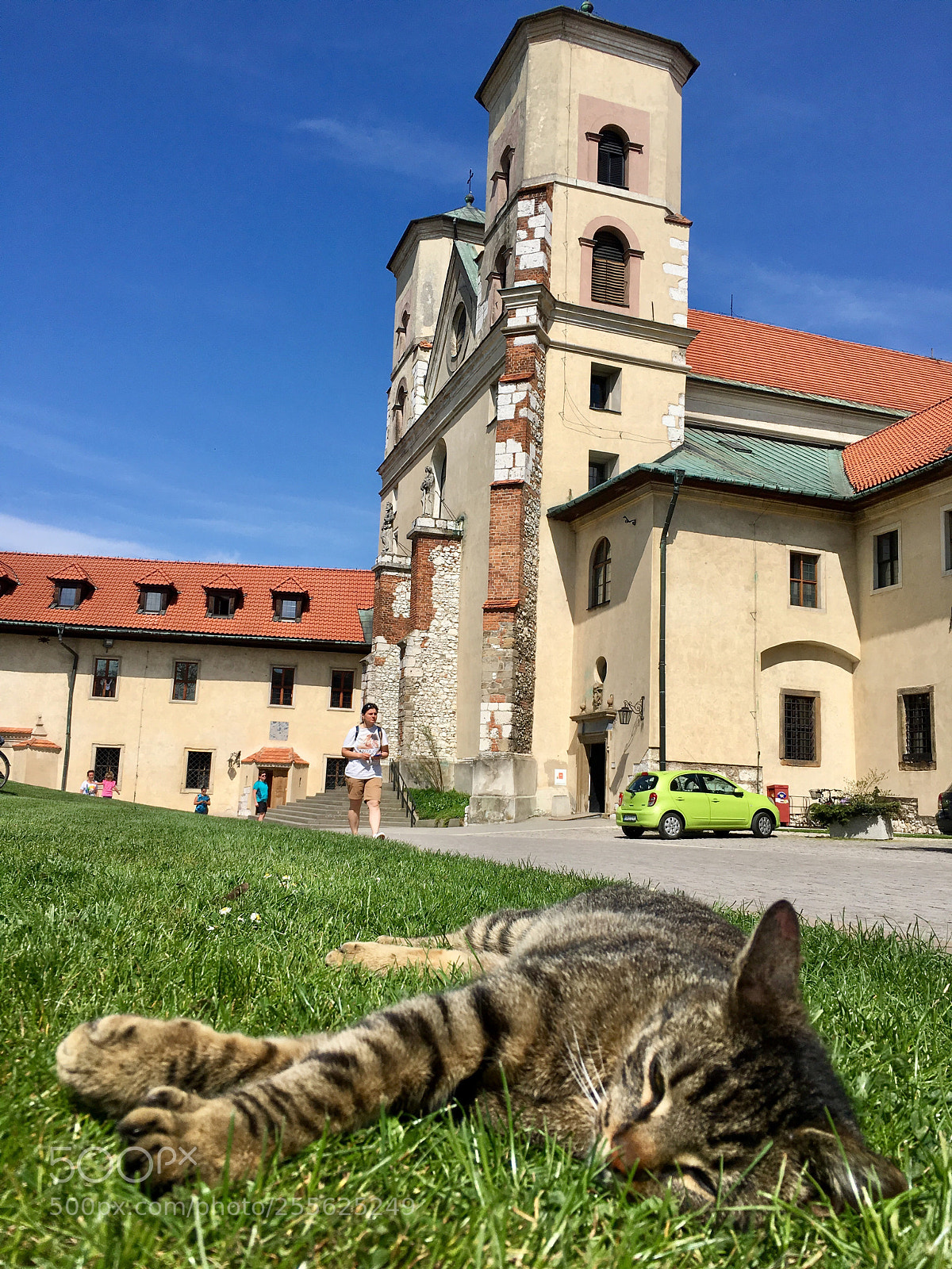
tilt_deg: +10.0
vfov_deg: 61.7
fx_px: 1063
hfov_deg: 48.2
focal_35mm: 29
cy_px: 634
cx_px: 476
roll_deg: -2.9
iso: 25
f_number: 2.2
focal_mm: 4.15
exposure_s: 1/2959
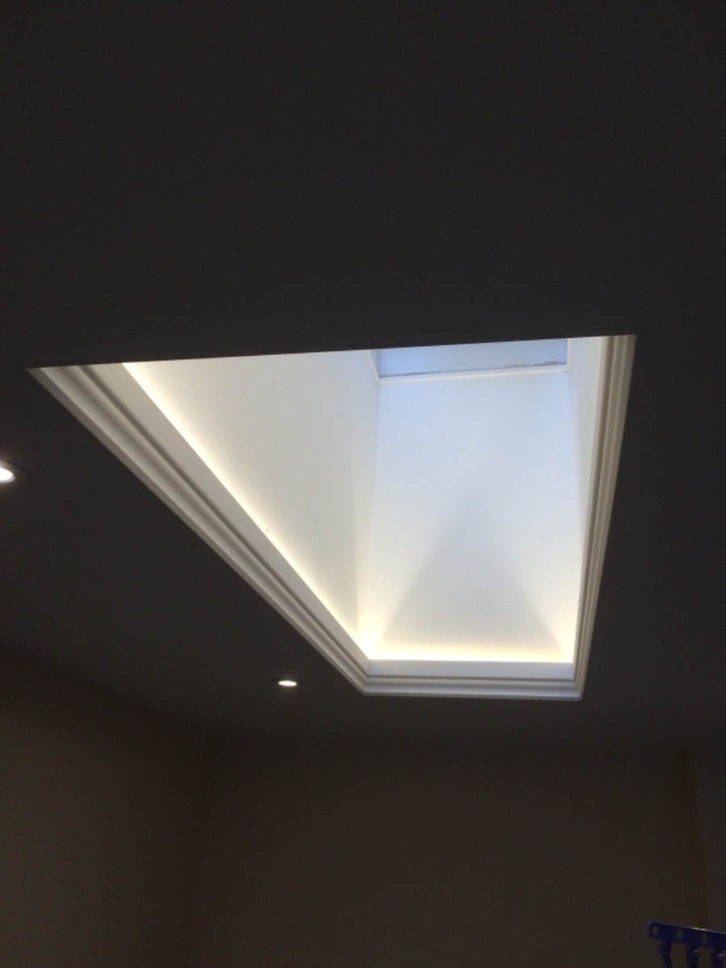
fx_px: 811
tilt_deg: +23.7
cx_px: 363
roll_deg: -3.5
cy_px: 484
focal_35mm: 29
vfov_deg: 61.7
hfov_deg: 48.2
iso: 40
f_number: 2.2
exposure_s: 1/100
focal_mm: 4.15
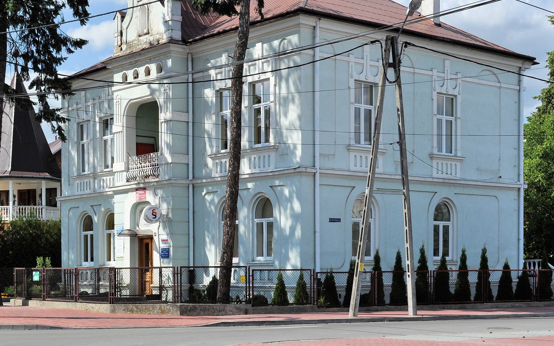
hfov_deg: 31.9
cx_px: 223
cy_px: 108
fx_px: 966
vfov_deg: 20.2
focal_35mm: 64
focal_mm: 32
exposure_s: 1/400
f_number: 11
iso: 200
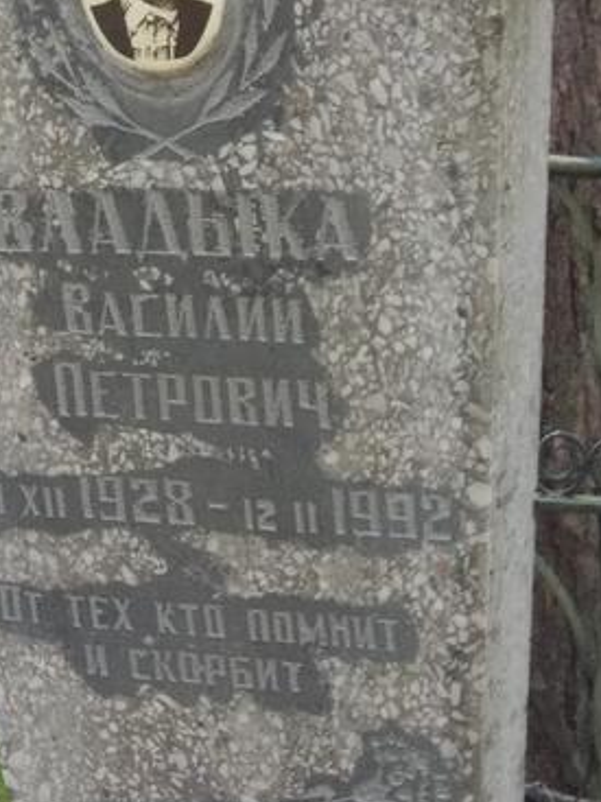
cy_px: 391
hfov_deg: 17.3
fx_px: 1969
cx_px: 160
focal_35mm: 85
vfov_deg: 23.0
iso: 400
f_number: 2.6
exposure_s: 1/60
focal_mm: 5.99
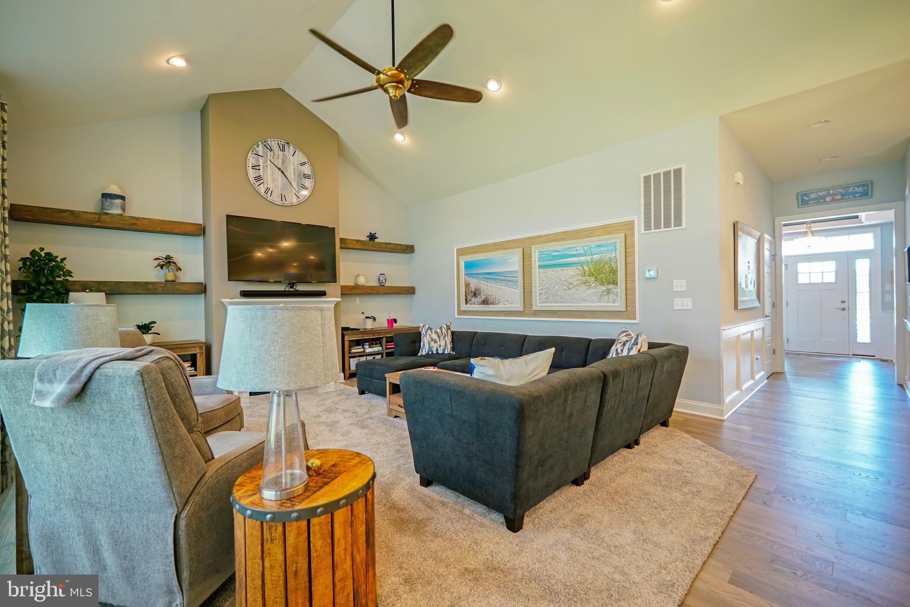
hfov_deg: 100.4
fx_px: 379
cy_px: 304
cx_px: 455
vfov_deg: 77.3
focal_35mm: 15
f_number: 2.8
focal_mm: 10
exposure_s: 1/30
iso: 320
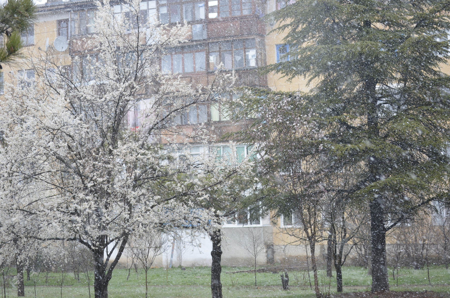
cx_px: 225
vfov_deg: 15.1
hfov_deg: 22.7
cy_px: 149
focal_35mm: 90
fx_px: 1123
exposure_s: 1/125
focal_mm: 60
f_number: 5.6
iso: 280
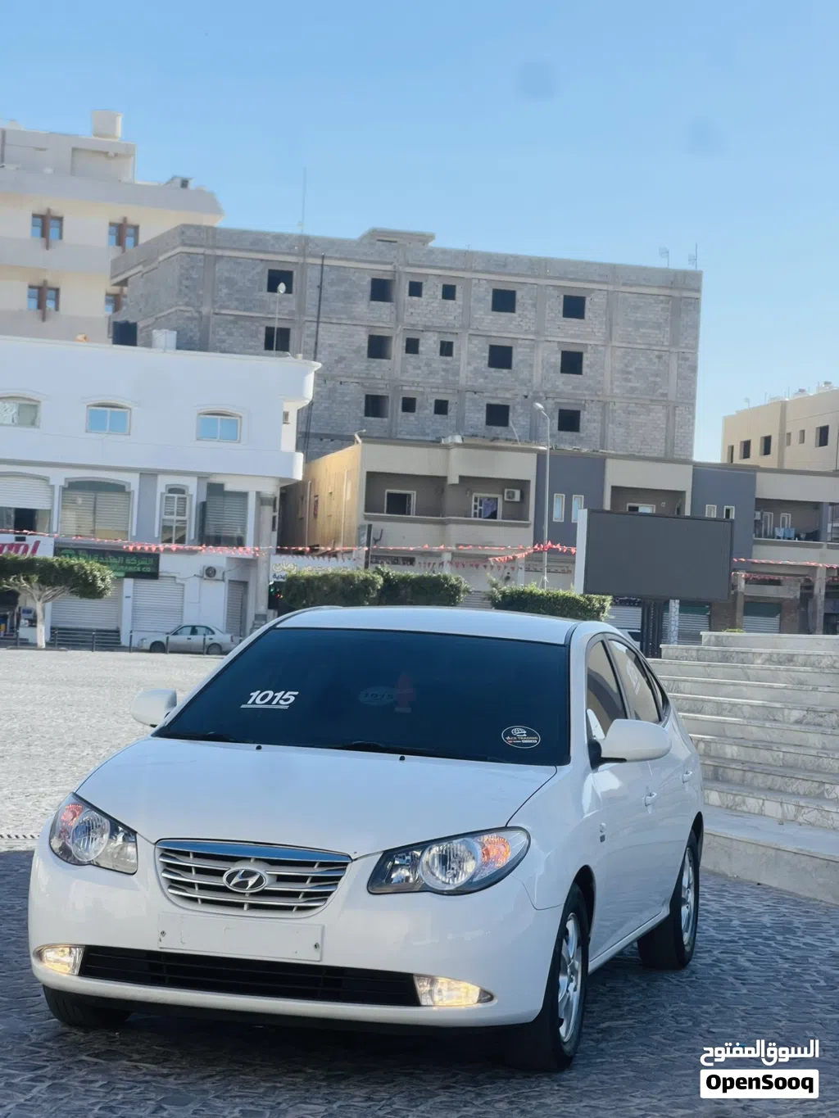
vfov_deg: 25.3
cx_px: 420
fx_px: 2488
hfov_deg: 19.1
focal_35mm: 77
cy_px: 559
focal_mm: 9
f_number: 2.8
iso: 32
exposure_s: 1/602
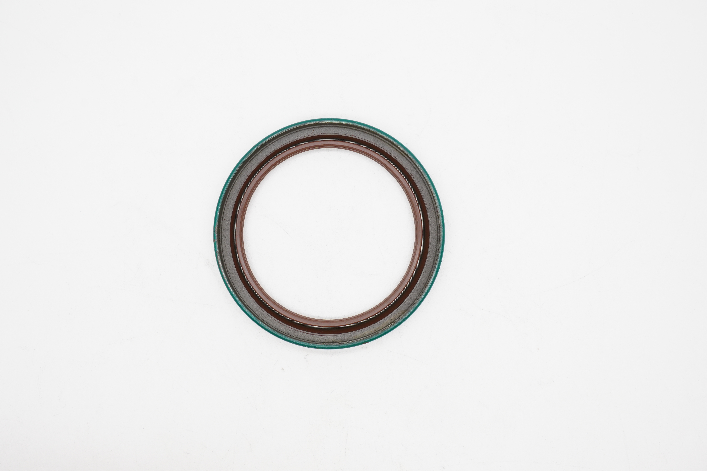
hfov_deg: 37.9
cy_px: 236
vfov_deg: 25.8
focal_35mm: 52
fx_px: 1031
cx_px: 354
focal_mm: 35
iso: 500
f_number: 11
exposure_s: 1/60
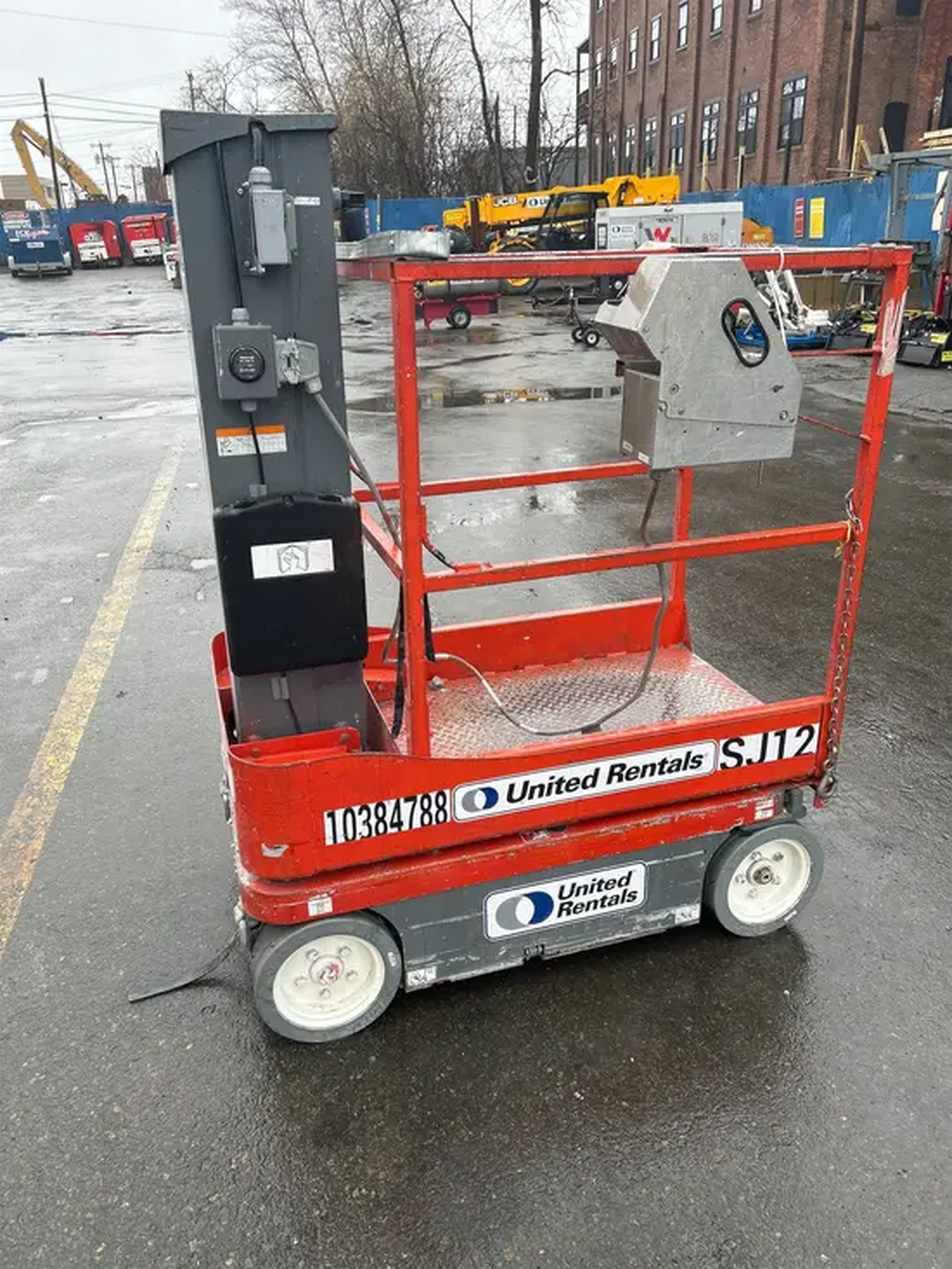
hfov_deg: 53.1
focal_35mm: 26
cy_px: 634
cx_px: 476
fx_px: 953
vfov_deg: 67.3
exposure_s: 1/121
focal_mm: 5.7
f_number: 1.5
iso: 32
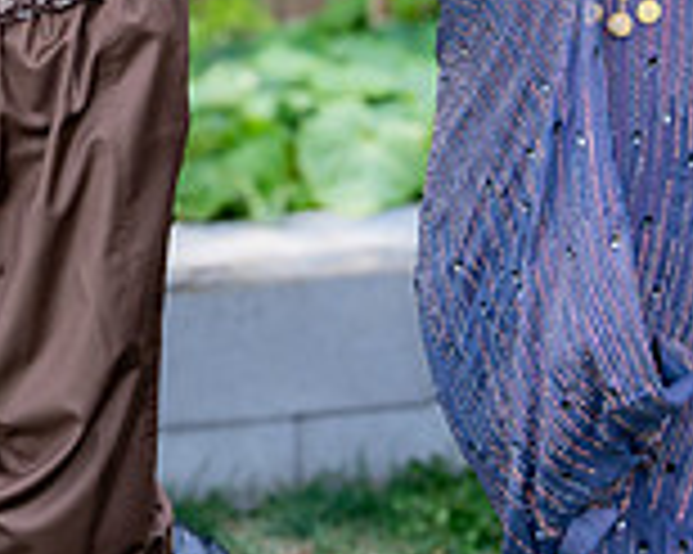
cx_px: -117
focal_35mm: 138
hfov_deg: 13.6
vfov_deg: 10.9
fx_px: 2829
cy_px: -205
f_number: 2.8
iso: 100
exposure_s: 1/250
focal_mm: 39
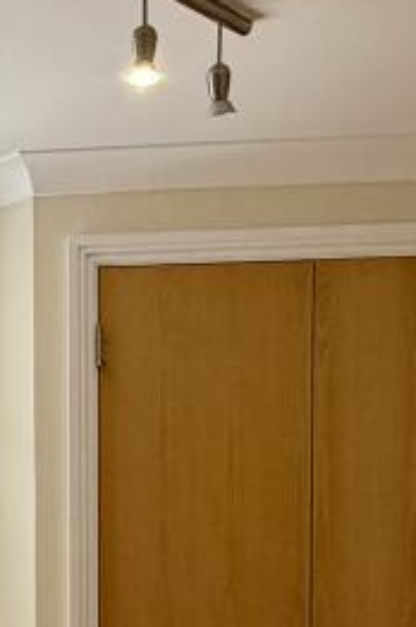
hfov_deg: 22.2
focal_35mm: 57
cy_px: 522
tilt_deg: -3.4
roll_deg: +1.0
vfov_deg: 33.8
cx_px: -62
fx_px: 991
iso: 160
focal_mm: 2.22
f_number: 2.2
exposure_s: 1/100
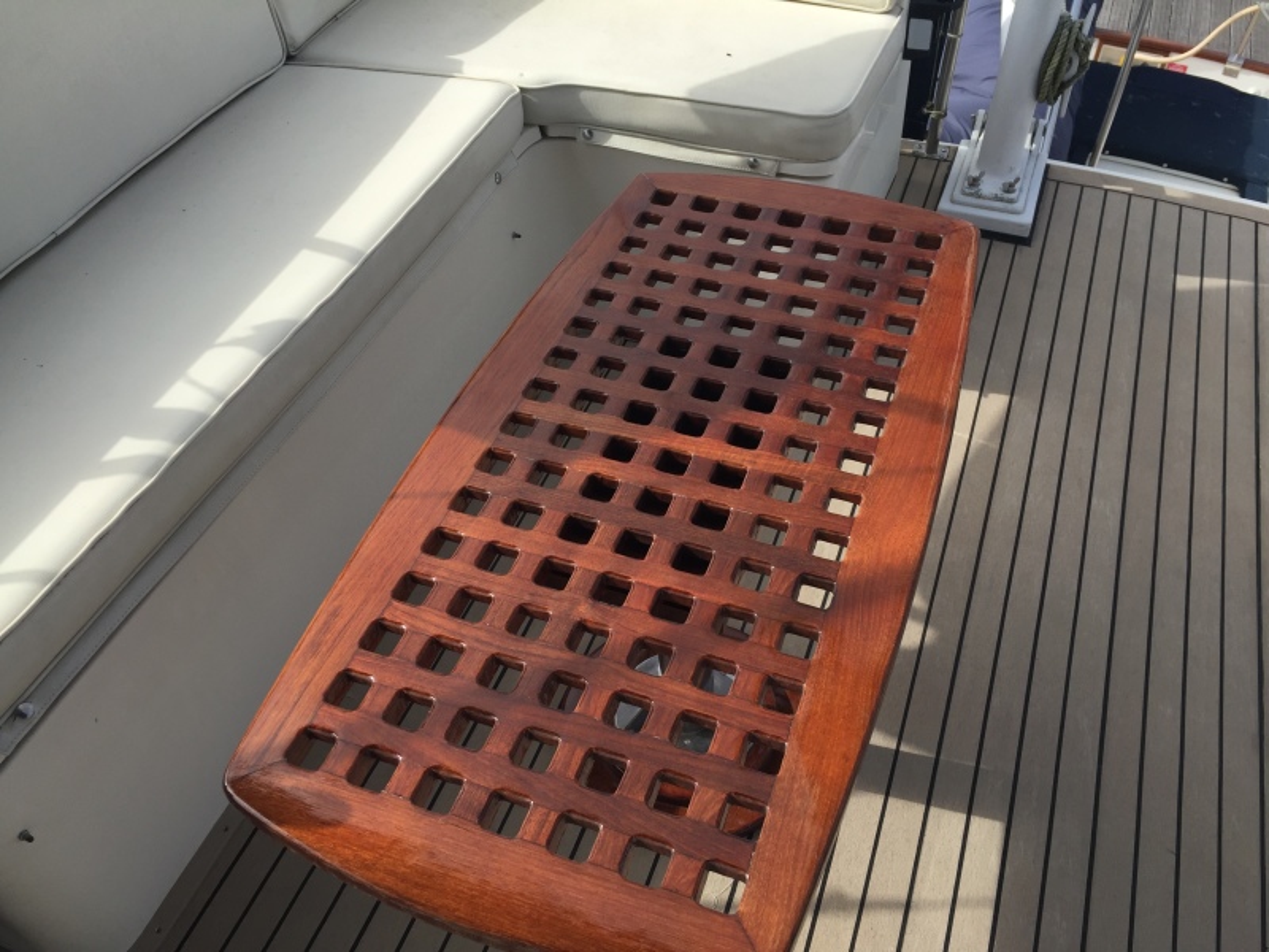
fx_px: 1063
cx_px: 634
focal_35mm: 29
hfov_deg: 61.7
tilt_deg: -46.4
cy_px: 476
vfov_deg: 48.2
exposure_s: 1/1522
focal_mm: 4.15
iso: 32
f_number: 2.2
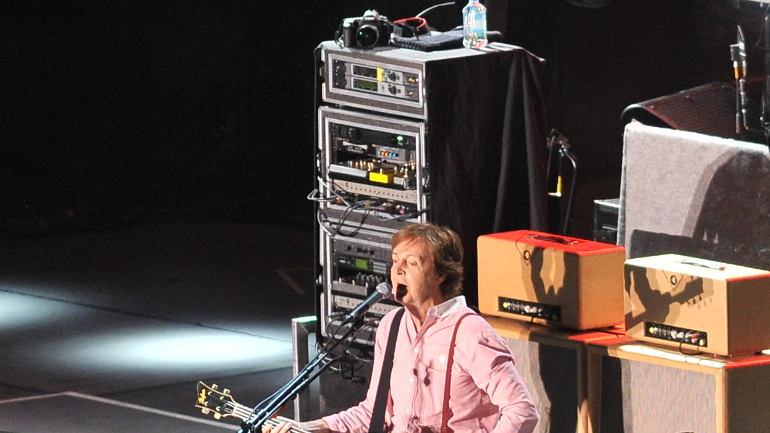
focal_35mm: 1620
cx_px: 589
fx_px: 33077
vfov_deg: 0.8
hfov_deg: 1.3
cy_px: 230
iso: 500
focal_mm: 300
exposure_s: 1/320
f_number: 3.2
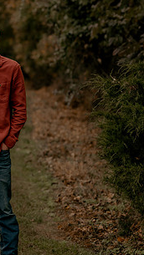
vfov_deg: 12.7
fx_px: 1145
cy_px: 116
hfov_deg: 7.1
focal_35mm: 169
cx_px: -54
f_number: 2.8
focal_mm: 85
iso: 125
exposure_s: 1/640
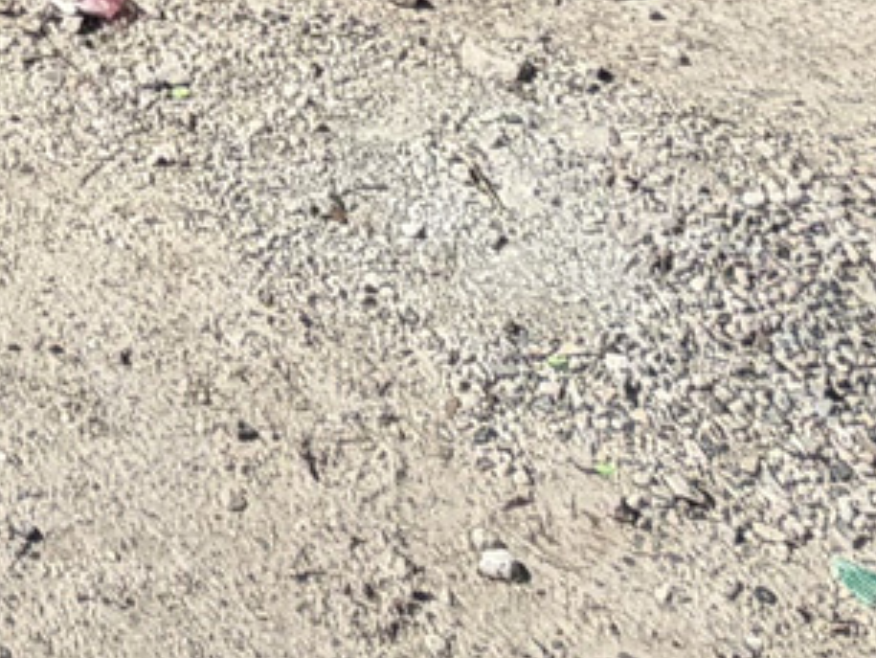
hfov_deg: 18.6
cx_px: -422
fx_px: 2380
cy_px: -1319
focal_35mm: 94
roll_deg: +0.4
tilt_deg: +4.5
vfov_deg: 10.7
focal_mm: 2.22
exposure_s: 1/901
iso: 20
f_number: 2.2
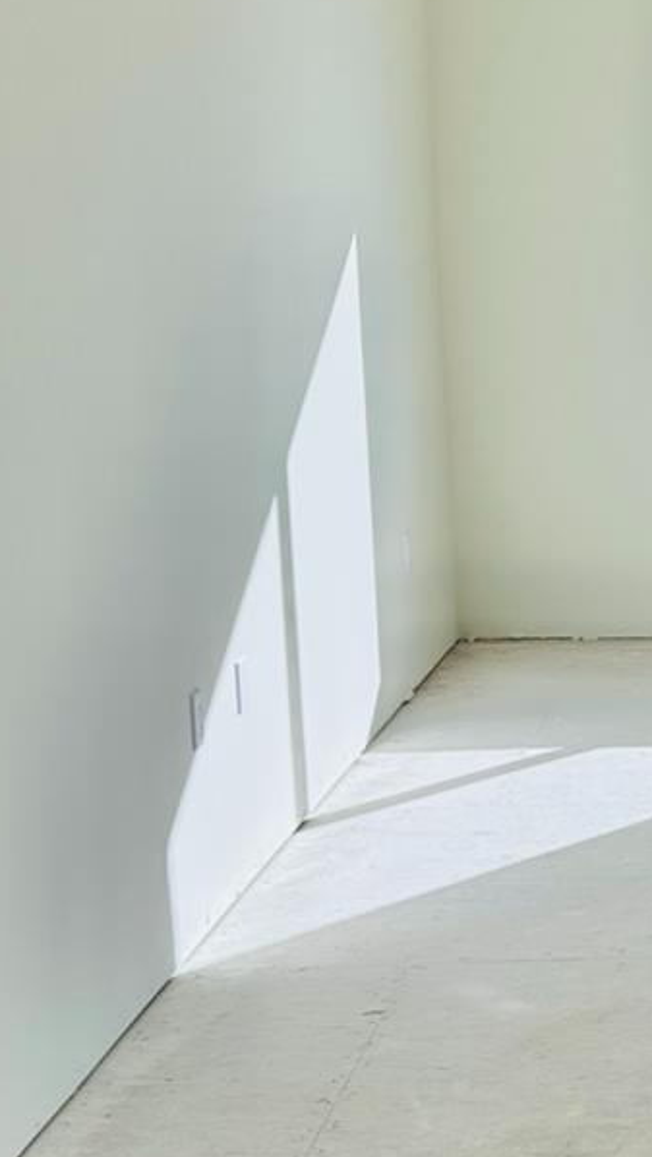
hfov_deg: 15.3
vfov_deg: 29.7
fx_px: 2179
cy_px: 679
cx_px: 1067
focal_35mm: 71
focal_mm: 5.7
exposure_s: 1/1553
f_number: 1.5
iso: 50
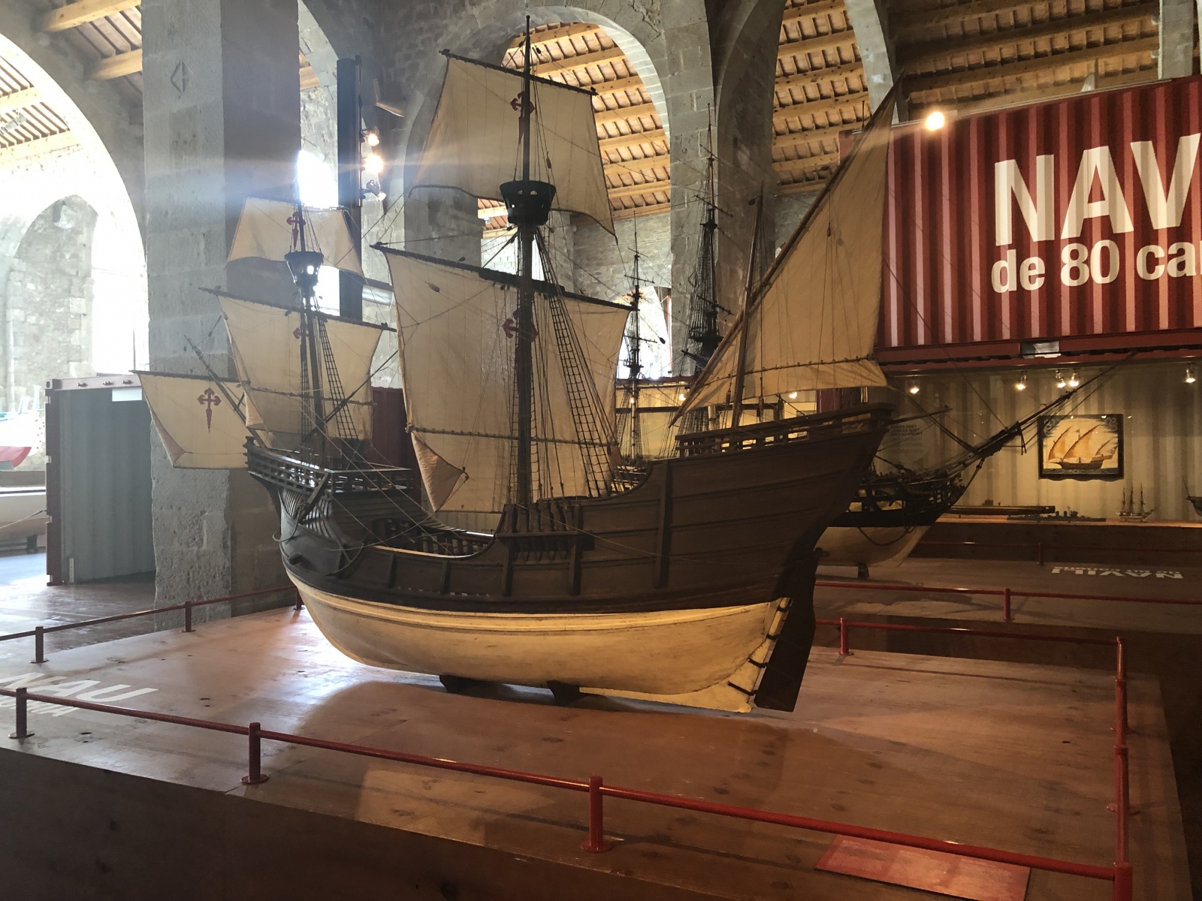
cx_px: 601
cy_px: 450
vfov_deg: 49.7
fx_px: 972
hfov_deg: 63.4
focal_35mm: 28
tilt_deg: -0.2
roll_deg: +0.0
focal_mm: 3.99
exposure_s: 1/17
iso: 80
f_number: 1.8
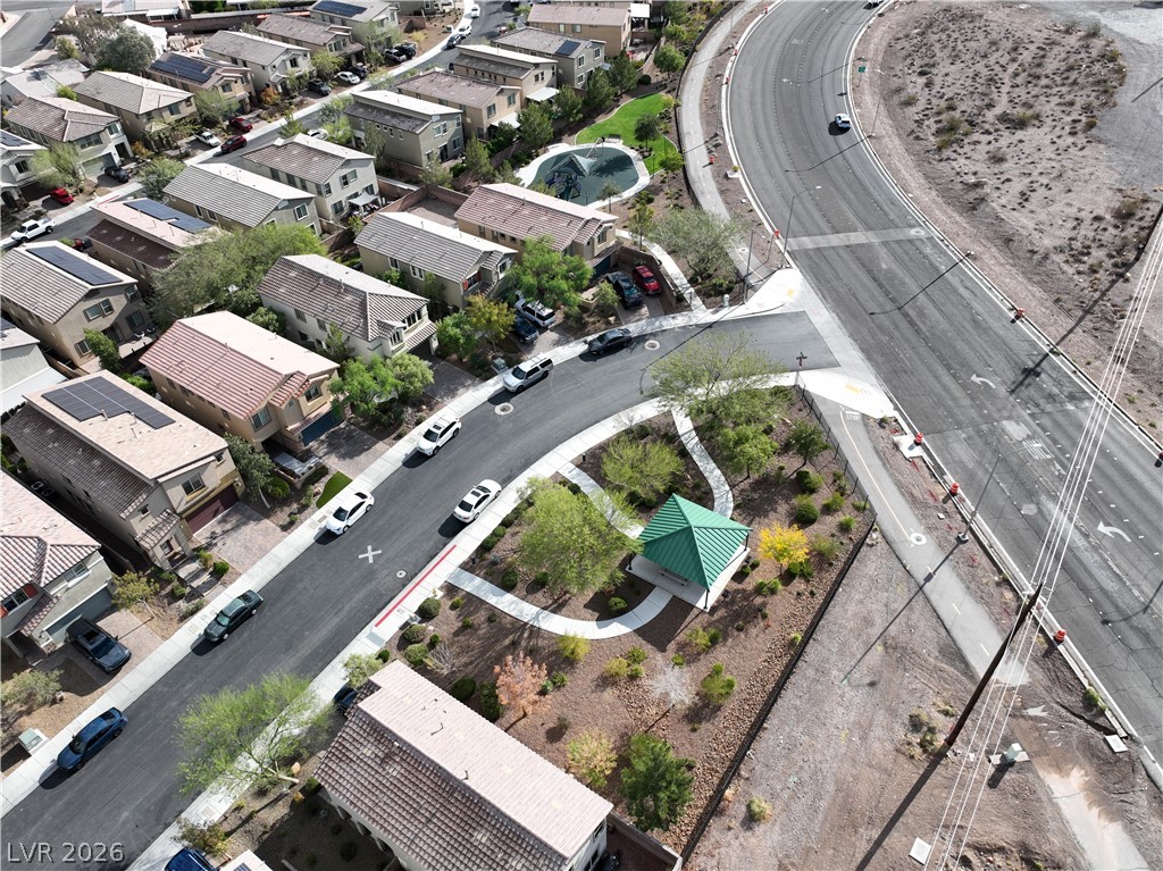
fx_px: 806
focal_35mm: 24
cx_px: 582
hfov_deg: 71.6
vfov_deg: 56.8
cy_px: 436
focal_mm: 12.29
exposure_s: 1/1000
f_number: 2.8
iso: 100
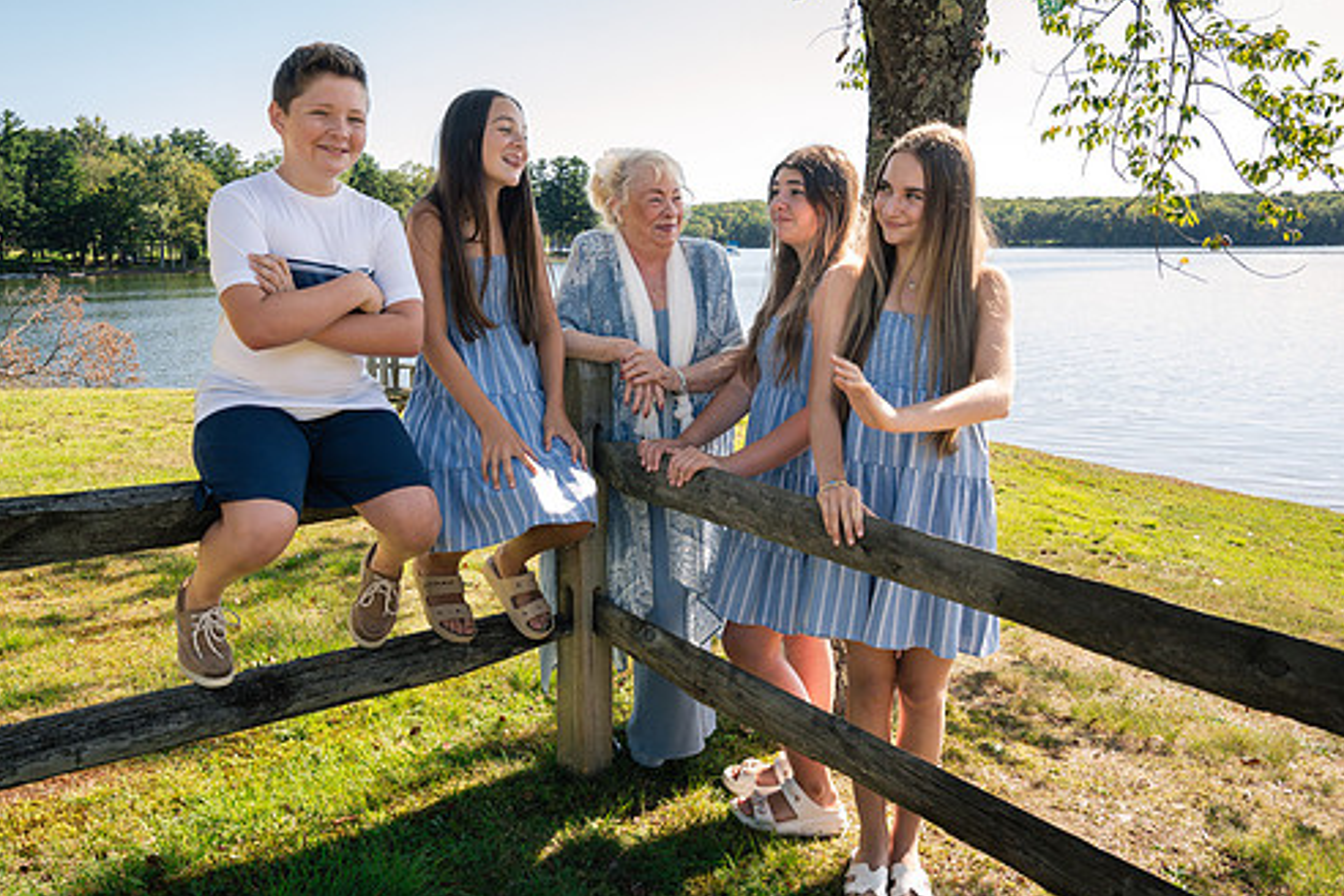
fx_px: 1083
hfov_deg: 63.5
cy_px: 484
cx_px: 595
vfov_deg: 44.9
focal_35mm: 29
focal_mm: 24
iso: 400
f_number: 7.1
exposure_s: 1/250
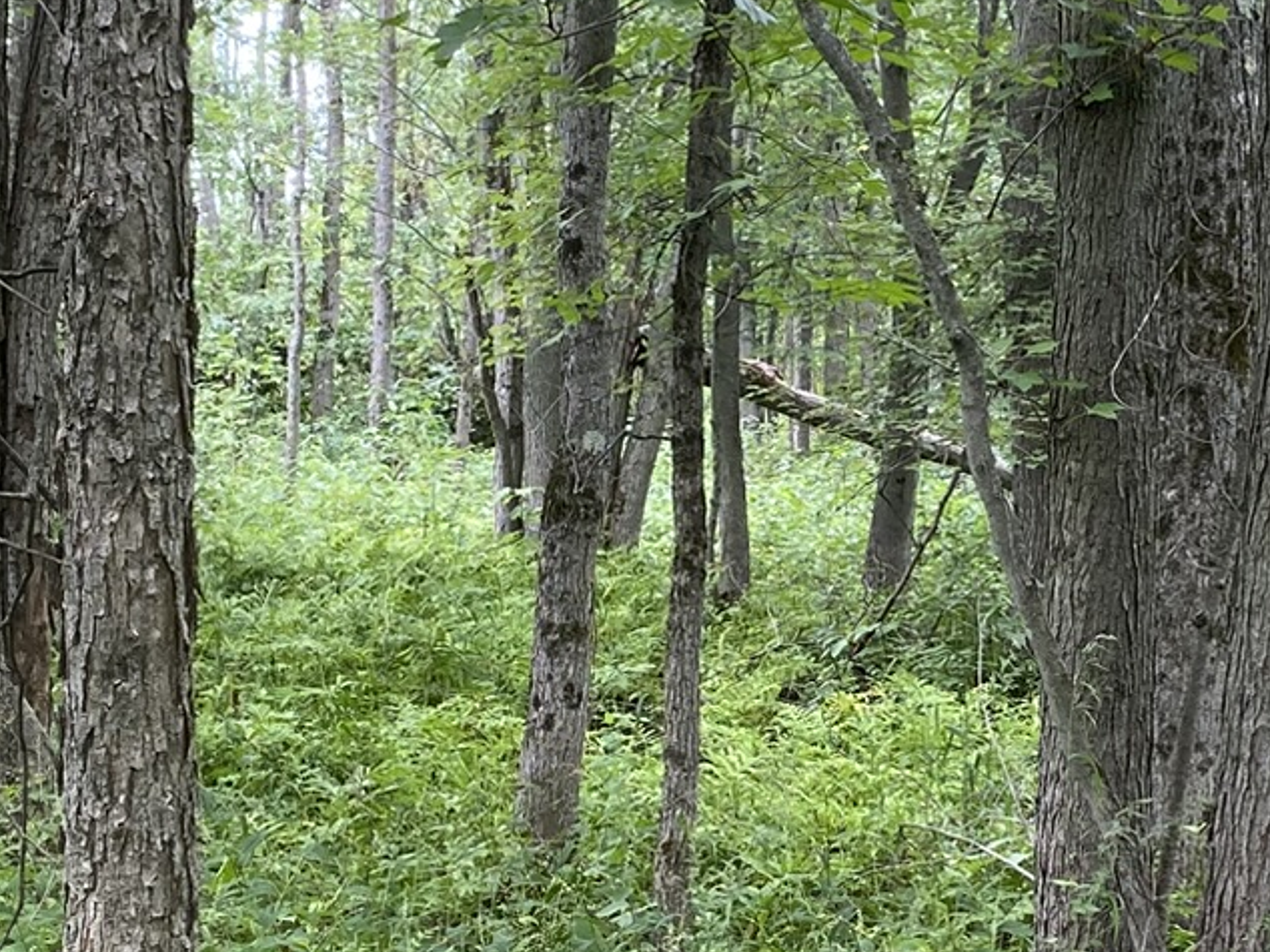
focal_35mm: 84
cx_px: 813
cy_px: 691
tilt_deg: -5.6
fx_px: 3081
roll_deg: -1.0
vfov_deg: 17.5
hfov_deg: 23.2
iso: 100
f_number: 1.8
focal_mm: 4.25
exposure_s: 1/121
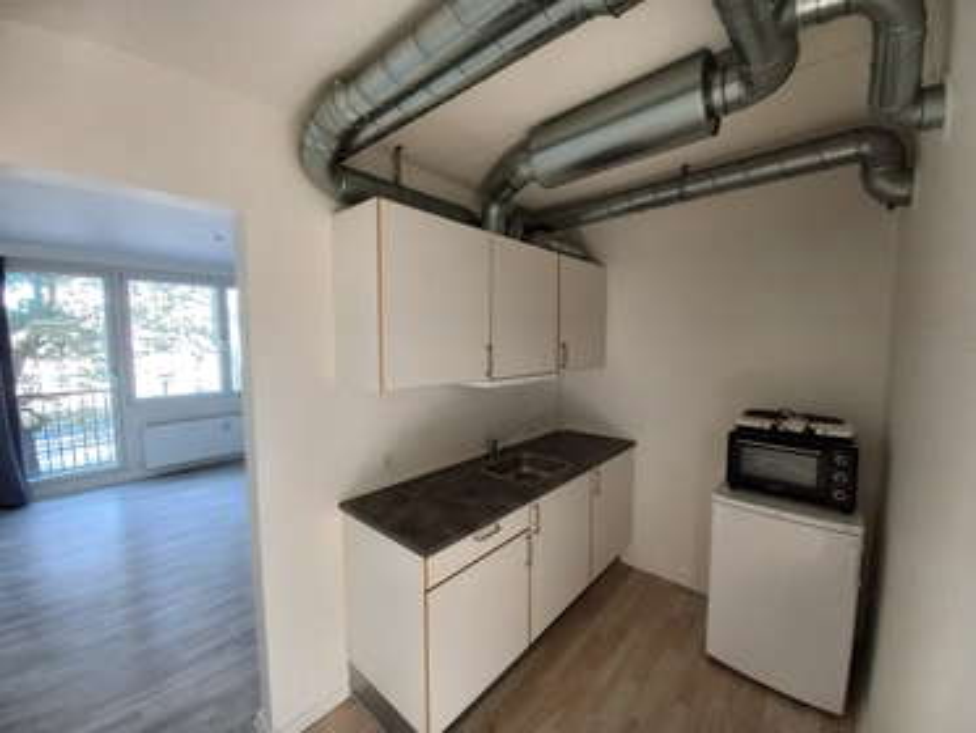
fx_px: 367
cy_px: 366
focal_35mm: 13
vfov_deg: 89.9
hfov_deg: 106.2
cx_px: 488
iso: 125
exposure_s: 1/50
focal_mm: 1.42
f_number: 2.2
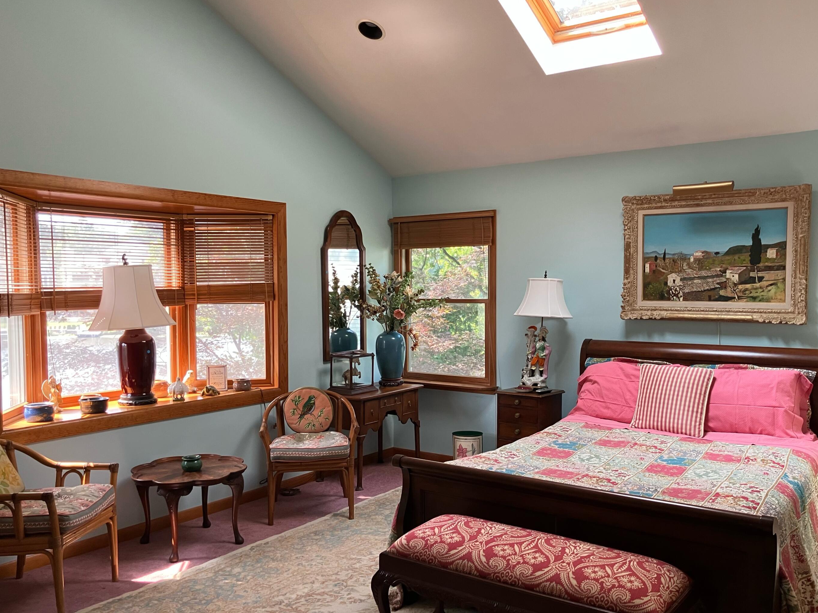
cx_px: 432
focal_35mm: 31
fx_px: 732
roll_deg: +0.0
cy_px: 325
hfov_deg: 58.3
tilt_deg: -2.1
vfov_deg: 45.4
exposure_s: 1/76
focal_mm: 3.99
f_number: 1.8
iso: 80
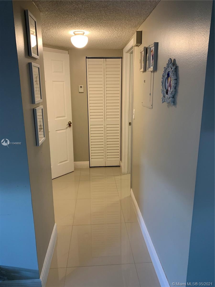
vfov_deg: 67.3
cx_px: 108
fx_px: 215
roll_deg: -0.1
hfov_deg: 53.1
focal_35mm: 26
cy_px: 144
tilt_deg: -13.8
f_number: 1.8
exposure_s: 1/60
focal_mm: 4.25
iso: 160
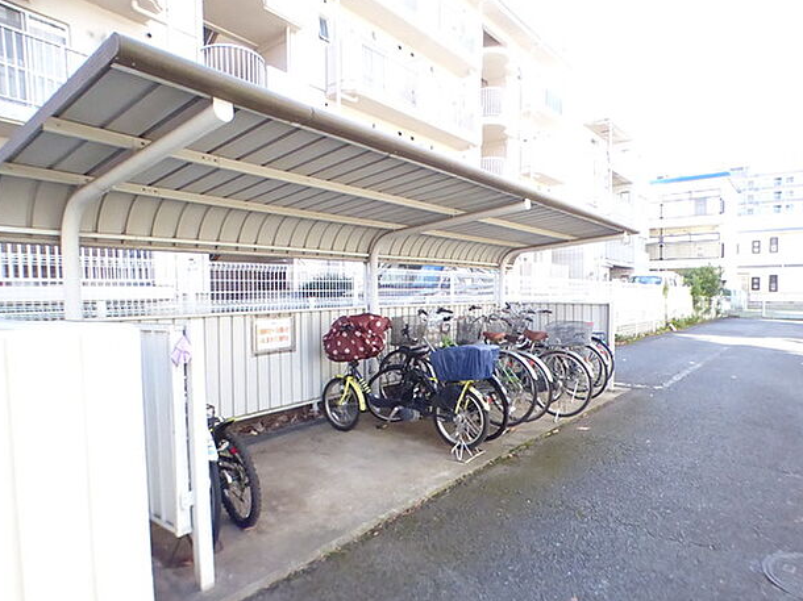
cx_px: 404
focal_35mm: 21
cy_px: 299
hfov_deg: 79.0
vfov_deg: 63.4
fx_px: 487
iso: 1600
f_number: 2.8
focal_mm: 3.58
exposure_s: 1/1300
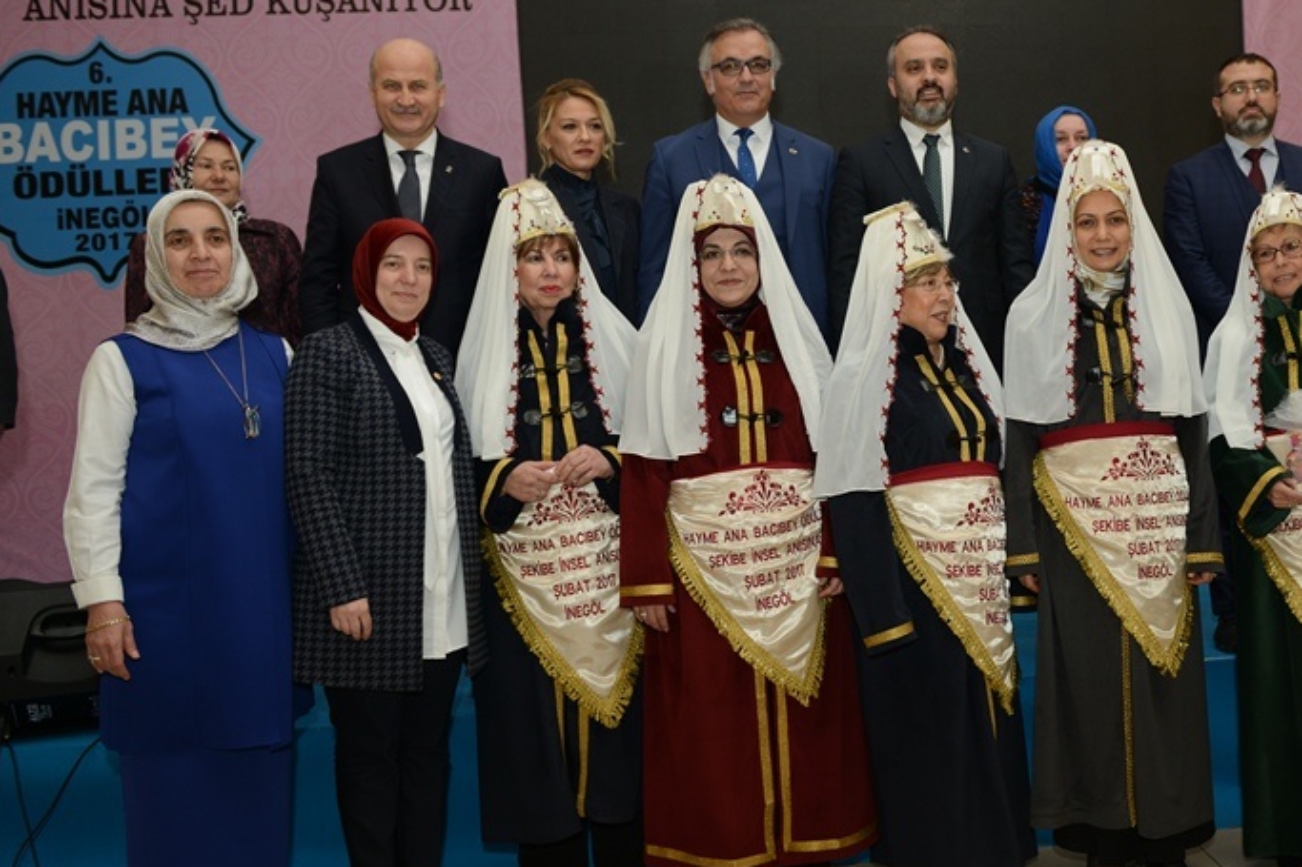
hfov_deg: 33.0
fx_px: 2169
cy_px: 409
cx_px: 905
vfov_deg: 22.6
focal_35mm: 60
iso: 320
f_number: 3.2
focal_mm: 40
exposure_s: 1/250
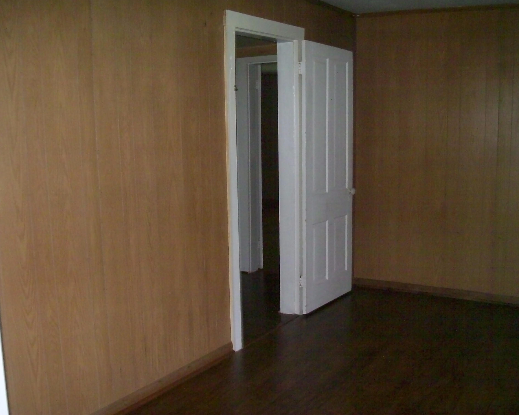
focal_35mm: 40
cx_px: 236
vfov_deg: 37.3
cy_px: 208
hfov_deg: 45.7
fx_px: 614
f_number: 2.7
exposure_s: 1/64
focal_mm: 6
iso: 160
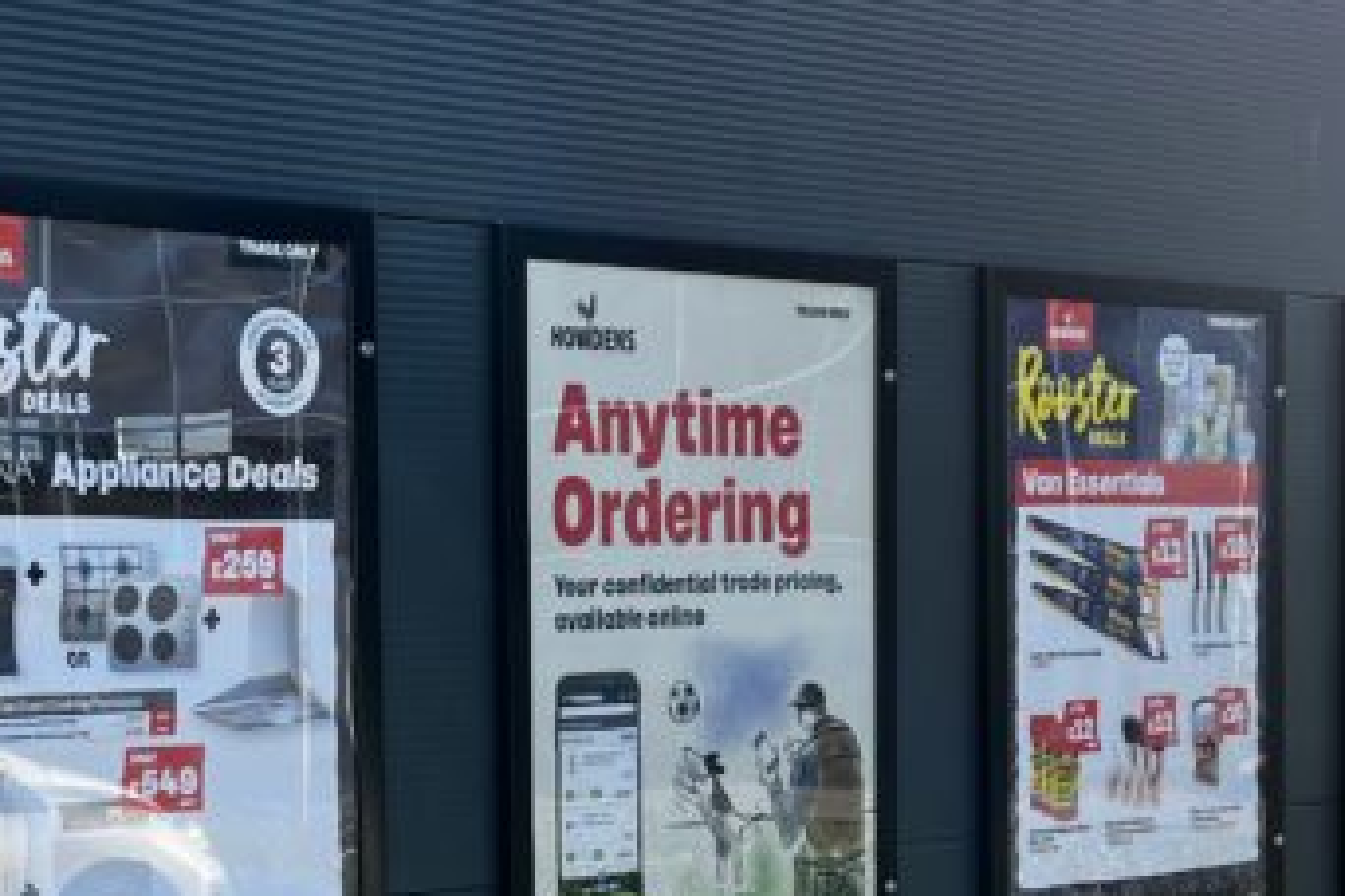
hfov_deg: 24.8
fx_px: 3026
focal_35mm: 81
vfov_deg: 16.6
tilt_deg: -5.0
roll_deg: +2.3
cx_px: 346
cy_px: 790
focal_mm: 5.7
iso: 50
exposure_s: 1/1311
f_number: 1.5
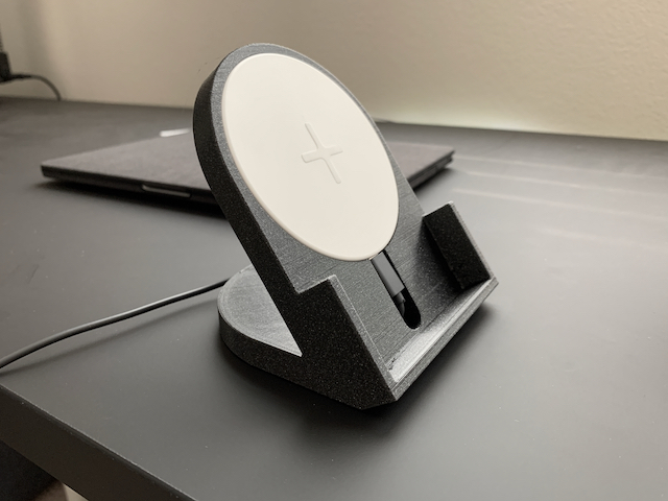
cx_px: 334
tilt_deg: -20.7
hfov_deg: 67.3
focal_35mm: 26
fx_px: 502
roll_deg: +0.2
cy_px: 250
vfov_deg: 53.1
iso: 125
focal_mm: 4.25
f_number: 1.8
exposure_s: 1/60
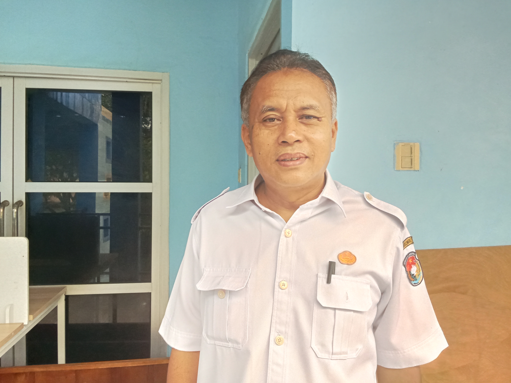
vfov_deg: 51.4
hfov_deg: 65.3
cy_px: 192
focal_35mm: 27
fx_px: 399
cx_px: 256
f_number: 2
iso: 170
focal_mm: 2.79
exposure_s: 1/100
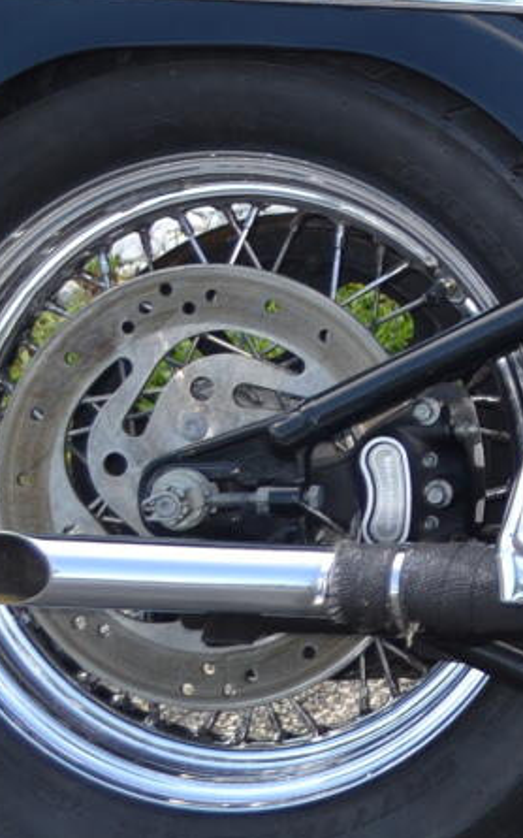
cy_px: -65
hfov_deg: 7.8
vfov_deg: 13.6
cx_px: 1403
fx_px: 3445
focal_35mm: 151
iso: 100
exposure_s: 1/200
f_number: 4
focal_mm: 22
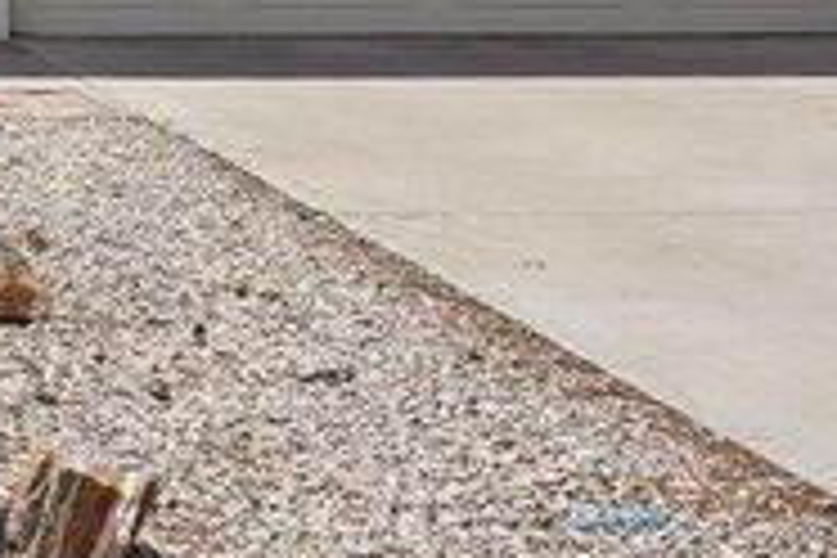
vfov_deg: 14.6
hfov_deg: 20.8
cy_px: -232
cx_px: -279
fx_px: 2046
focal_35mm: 88
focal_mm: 16
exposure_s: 1/640
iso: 200
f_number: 8
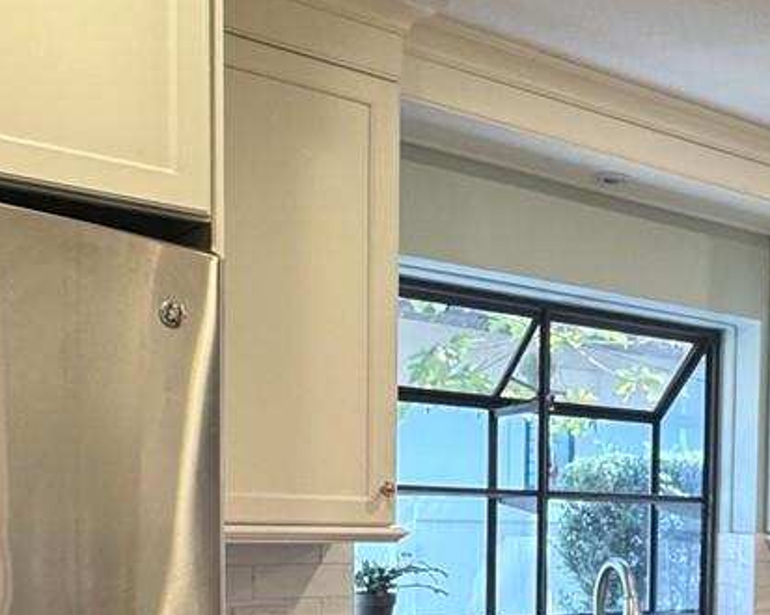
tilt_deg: -3.9
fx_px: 1207
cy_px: 608
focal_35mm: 53
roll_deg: -1.2
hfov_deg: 33.8
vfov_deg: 27.1
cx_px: 669
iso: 200
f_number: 2.2
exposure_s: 1/60
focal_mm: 2.22
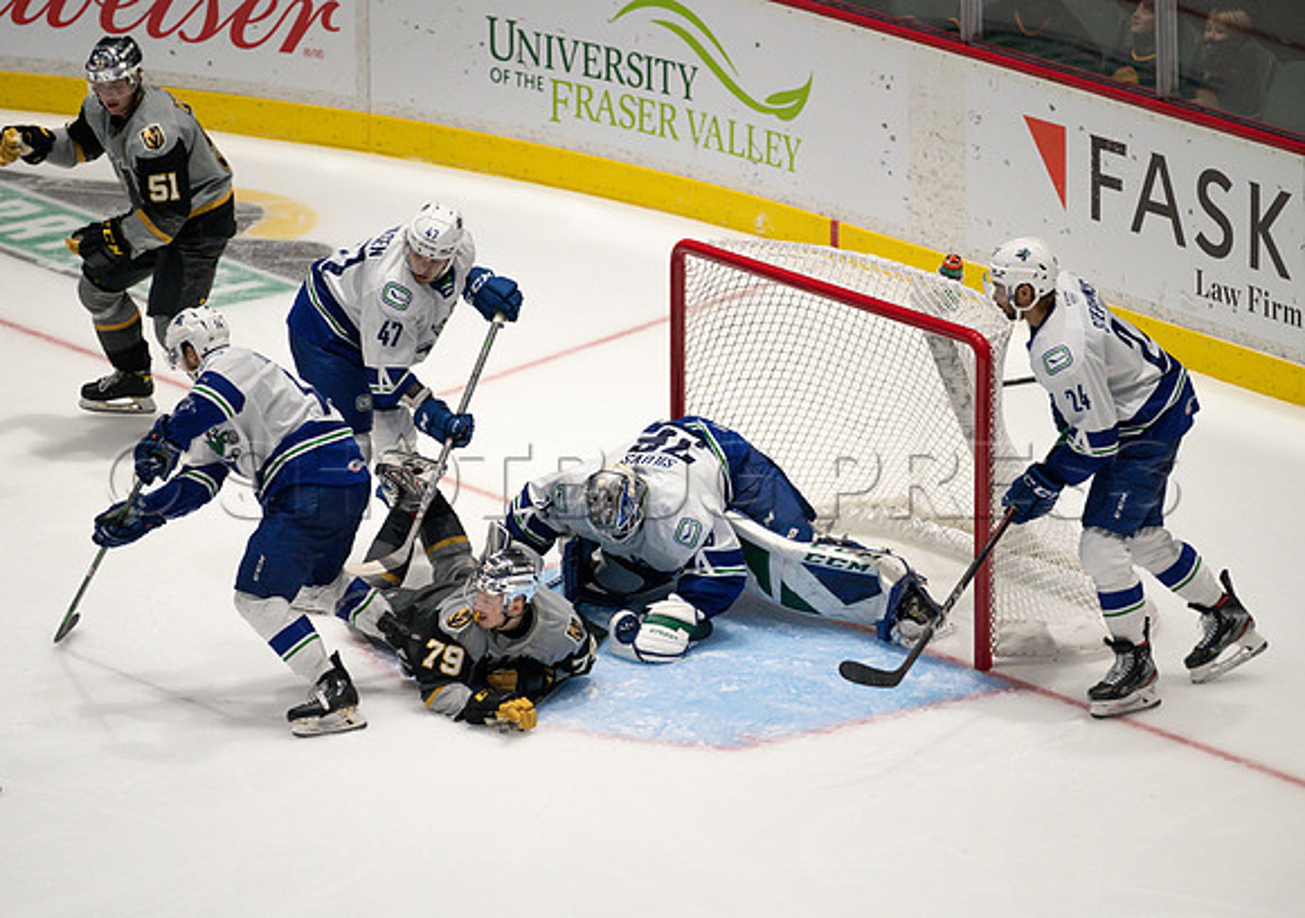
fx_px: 11198
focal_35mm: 304
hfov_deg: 6.7
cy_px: 439
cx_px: 608
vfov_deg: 4.7
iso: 2500
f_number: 4
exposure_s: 1/800
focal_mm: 280
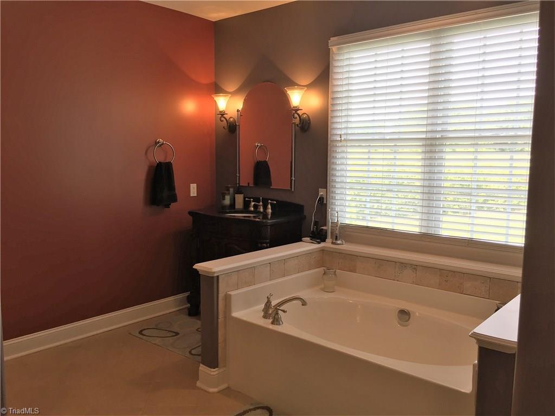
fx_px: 465
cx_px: 278
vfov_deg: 48.2
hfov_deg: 61.7
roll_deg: -1.7
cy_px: 208
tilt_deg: -6.4
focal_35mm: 29
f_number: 2.2
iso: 40
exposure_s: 1/60
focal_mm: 4.15
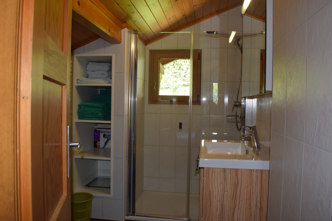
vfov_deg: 47.9
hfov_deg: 67.4
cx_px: 166
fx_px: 249
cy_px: 110
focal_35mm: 27
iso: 800
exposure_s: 1/125
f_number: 5.6
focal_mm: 18
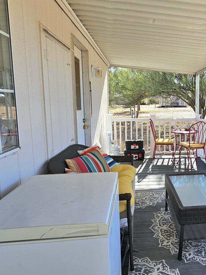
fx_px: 198
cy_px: 133
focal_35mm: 25
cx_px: 161
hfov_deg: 51.9
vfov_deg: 69.4
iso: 50
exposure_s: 1/1000
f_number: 2.2
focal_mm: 2.2
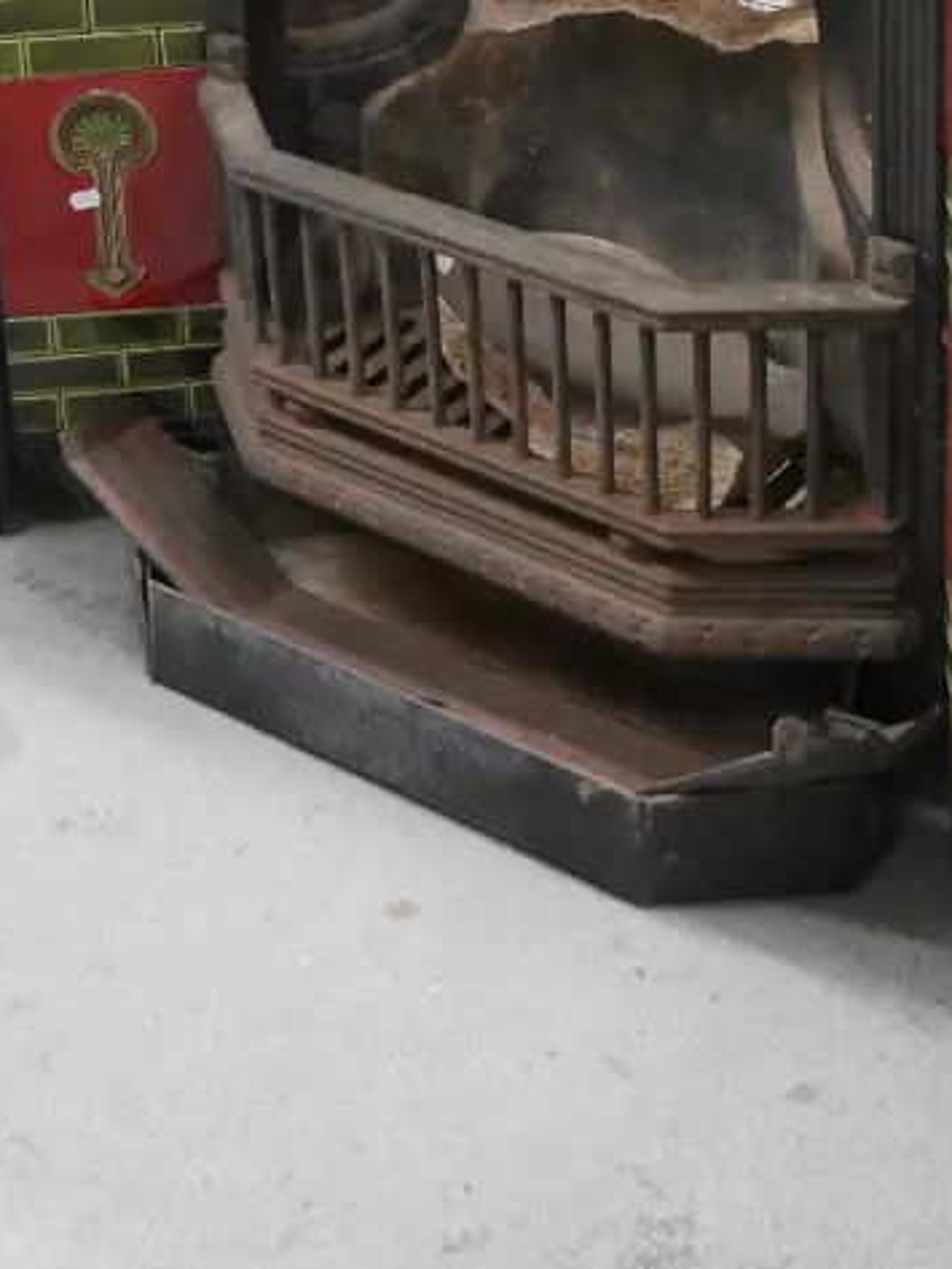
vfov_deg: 23.6
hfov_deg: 18.9
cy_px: -86
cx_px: 551
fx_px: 2859
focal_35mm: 78
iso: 3200
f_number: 4.2
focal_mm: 18
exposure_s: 1/15
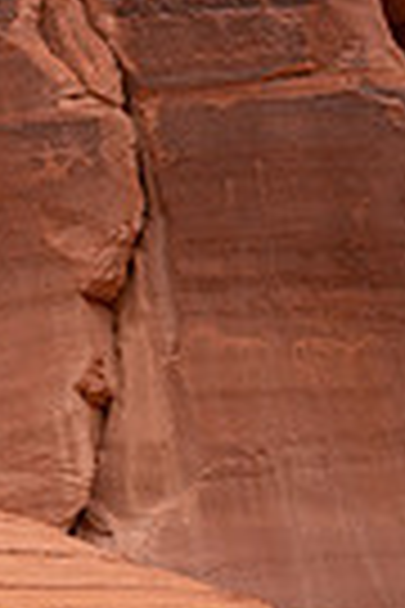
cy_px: 495
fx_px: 1519
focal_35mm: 90
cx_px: -182
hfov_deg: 14.3
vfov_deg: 22.3
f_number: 4
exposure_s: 1/800
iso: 400
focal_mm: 27
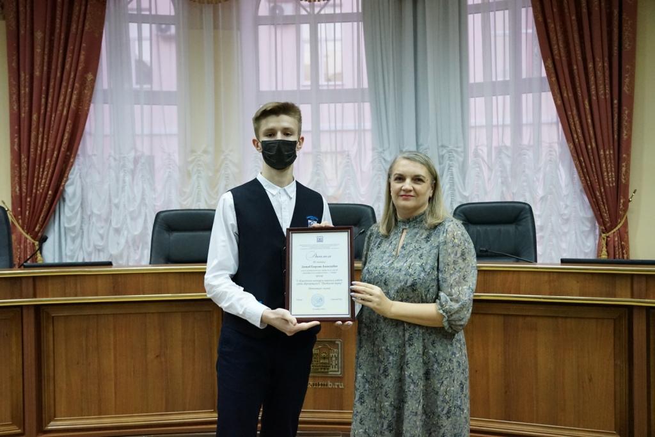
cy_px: 218
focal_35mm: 31
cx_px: 328
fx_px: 564
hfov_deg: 60.3
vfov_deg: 42.3
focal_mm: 31
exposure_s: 1/200
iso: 5000
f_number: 4
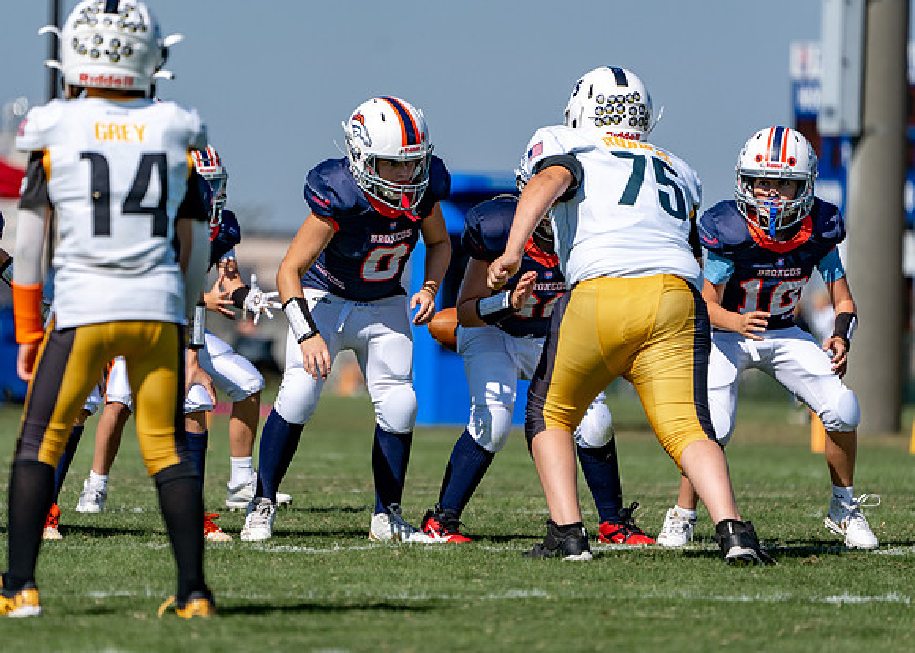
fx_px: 11733
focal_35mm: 452
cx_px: 365
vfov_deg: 3.2
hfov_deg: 4.5
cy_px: 292
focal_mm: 379
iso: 125
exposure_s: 1/1600
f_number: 5.6
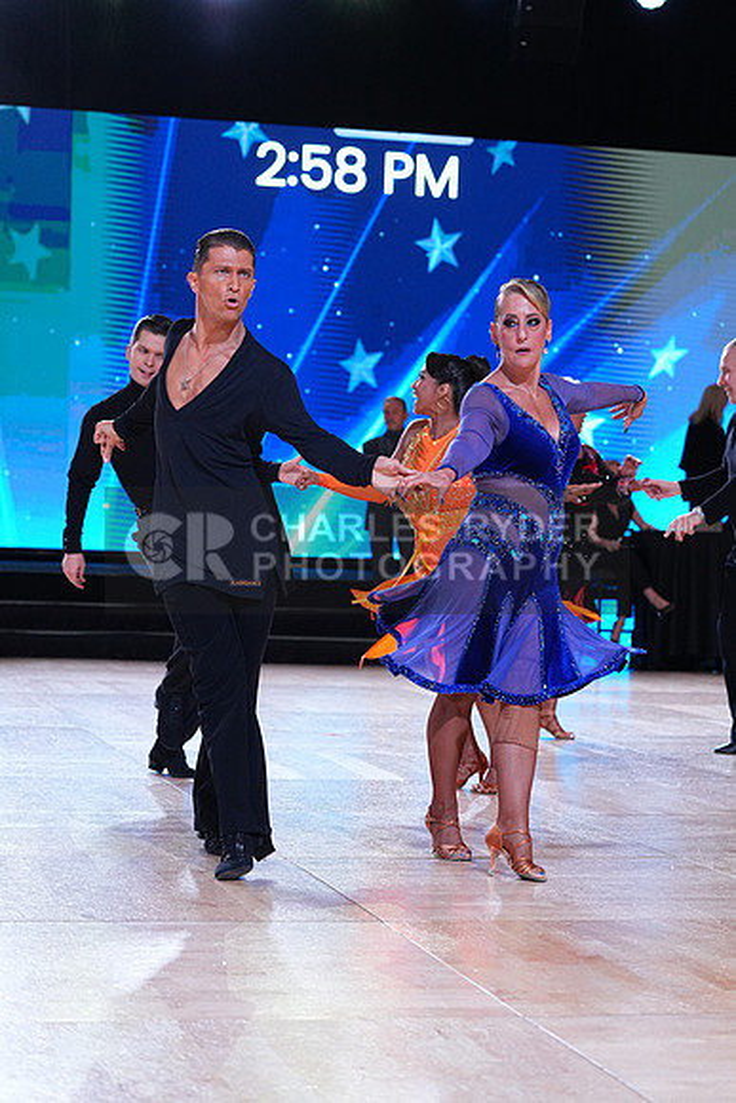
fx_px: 2452
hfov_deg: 17.1
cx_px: 368
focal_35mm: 80
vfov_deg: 25.4
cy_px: 552
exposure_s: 1/500
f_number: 4
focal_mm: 80
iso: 2000
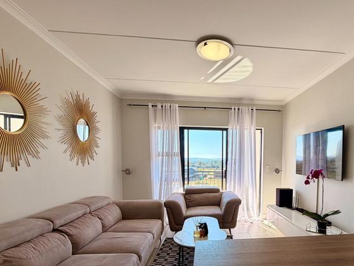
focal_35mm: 20
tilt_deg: -2.7
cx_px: 228
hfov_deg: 79.7
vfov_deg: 64.5
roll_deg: +0.3
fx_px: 205
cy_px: 175
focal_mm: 2.22
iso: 25
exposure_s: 1/100
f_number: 2.2
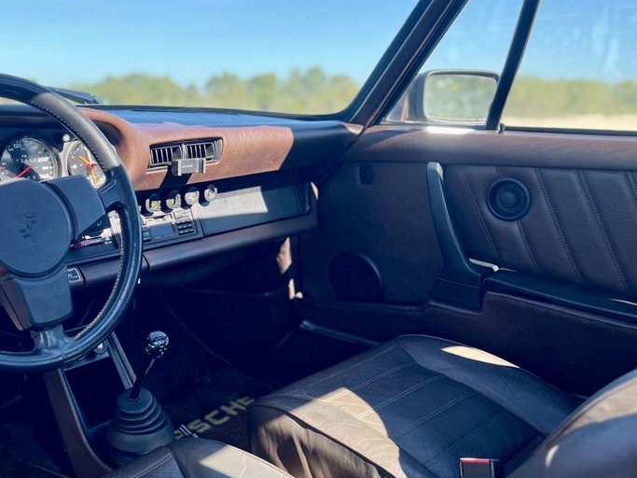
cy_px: 272
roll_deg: +0.2
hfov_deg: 46.6
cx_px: 179
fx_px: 718
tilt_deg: -13.8
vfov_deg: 36.7
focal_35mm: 39
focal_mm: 5.7
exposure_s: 1/526
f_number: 1.5
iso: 50
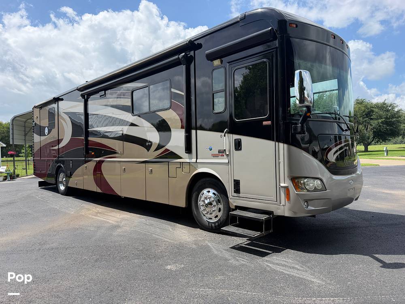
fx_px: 281
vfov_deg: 56.8
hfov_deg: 71.6
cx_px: 202
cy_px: 152
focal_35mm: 24
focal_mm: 6.76
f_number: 1.78
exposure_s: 1/4405
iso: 100
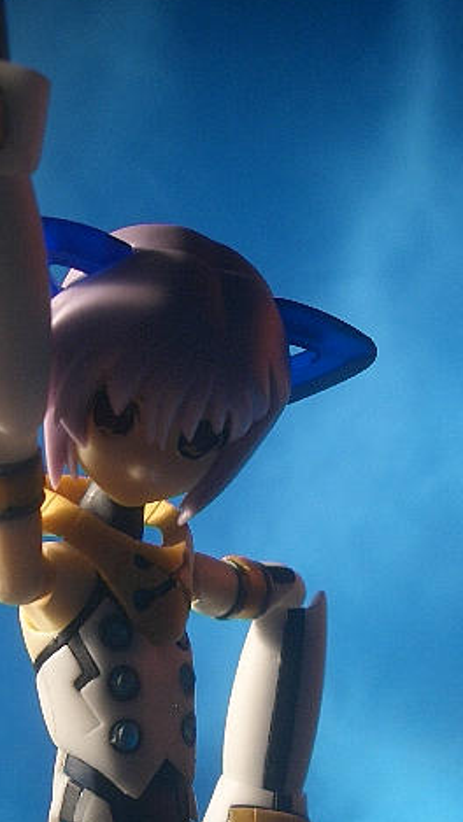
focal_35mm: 52
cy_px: 478
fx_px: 1134
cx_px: 112
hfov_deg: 22.8
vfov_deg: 39.7
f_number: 2.6
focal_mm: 5.8
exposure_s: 1/80
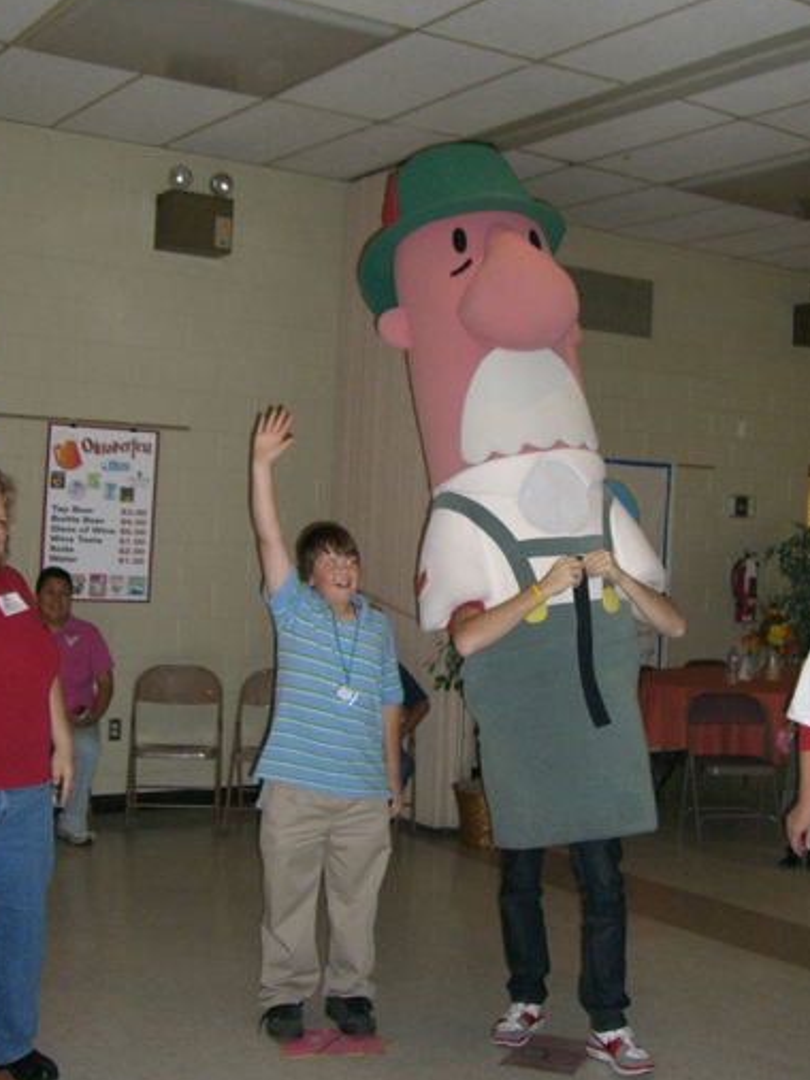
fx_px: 1498
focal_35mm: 48
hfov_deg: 30.2
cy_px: 518
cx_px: 484
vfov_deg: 39.7
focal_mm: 6.2
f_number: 2.7
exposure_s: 1/60
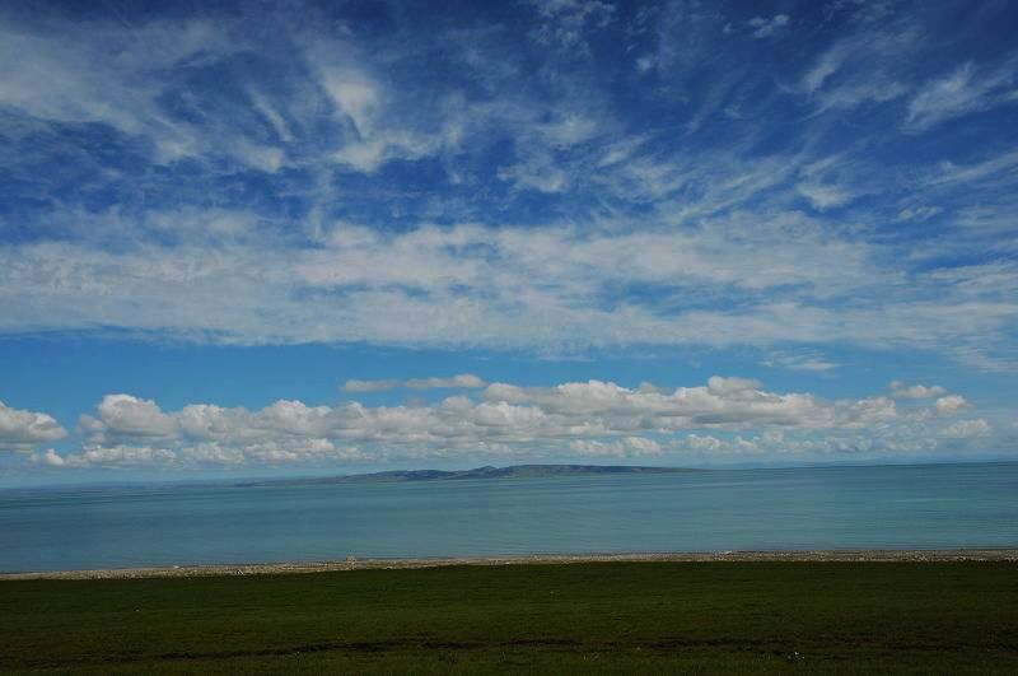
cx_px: 509
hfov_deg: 51.3
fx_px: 1059
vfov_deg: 35.4
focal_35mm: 38
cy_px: 338
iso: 200
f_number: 13
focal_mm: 25
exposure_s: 1/640
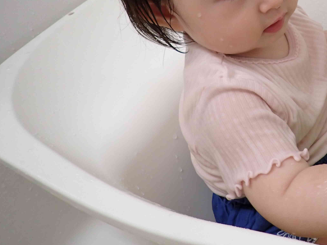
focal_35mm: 49
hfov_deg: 36.0
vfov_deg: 28.2
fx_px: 463
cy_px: 12
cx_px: 309
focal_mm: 4.5
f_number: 2
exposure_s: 1/125
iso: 200
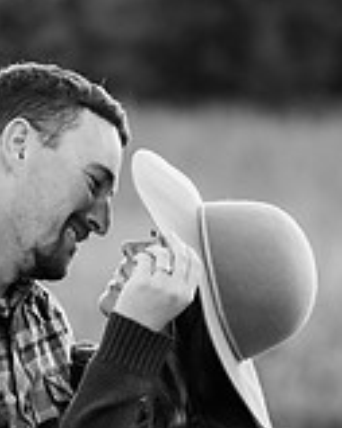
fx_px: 2862
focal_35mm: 226
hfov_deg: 6.8
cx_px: 47
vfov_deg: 8.5
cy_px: 460
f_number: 2.5
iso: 500
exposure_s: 1/200
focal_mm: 85
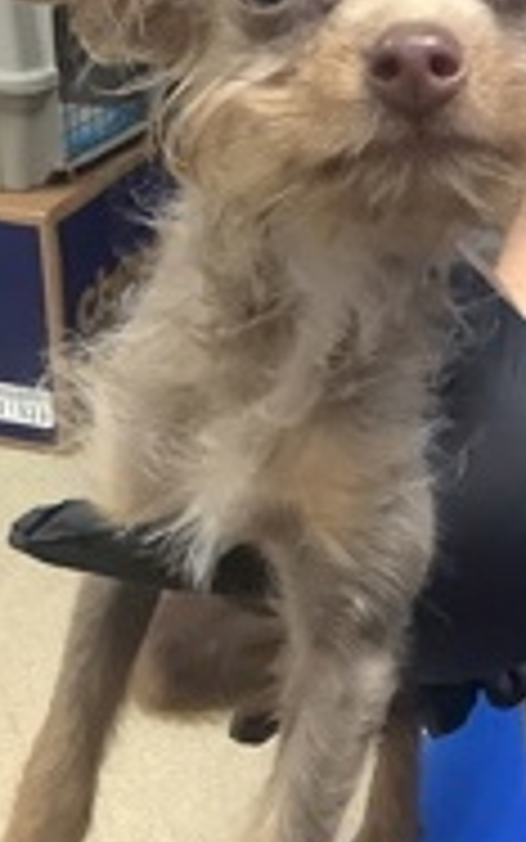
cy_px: 302
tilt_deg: -23.7
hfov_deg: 17.4
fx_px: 1696
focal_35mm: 74
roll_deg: -3.2
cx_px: 479
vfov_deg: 27.7
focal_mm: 3.3
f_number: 2.4
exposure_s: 1/60
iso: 250
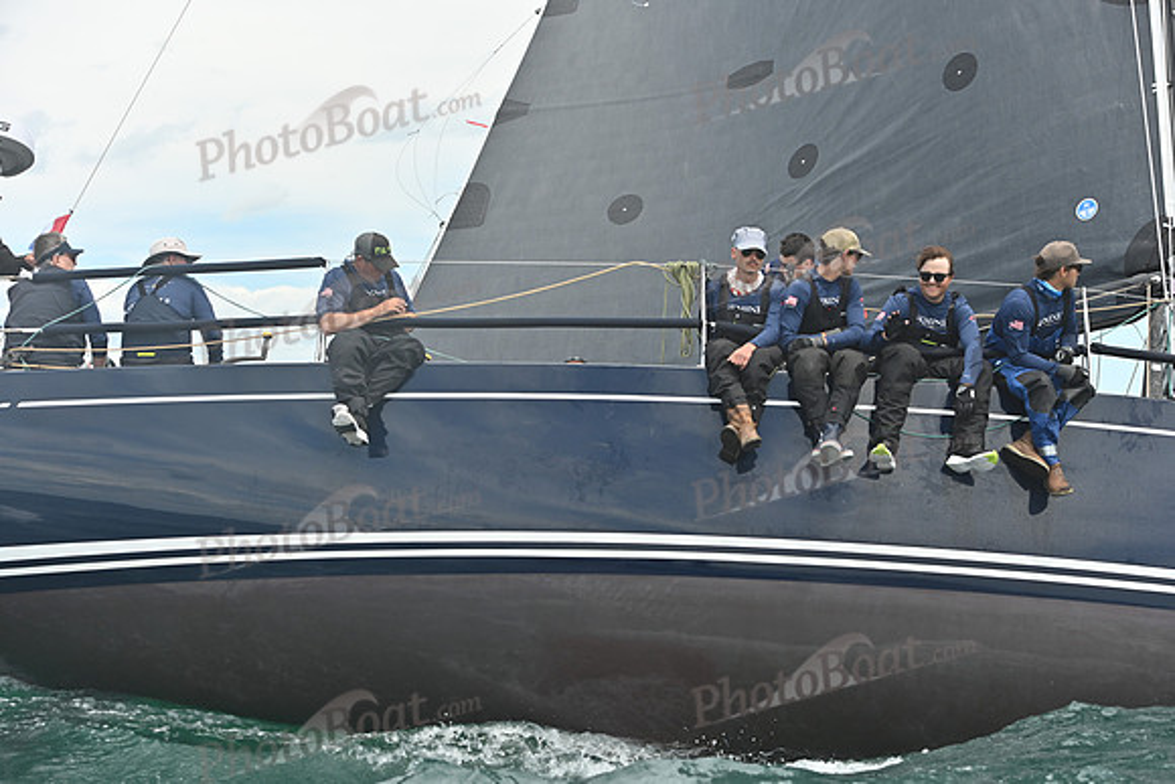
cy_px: 392
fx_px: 2285
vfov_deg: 19.5
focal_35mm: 70
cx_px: 588
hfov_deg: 28.8
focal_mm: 70
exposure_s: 1/1250
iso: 250
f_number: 6.3
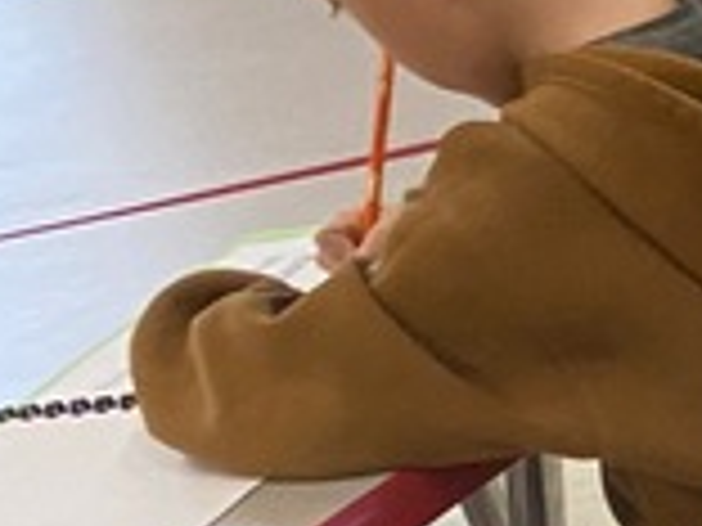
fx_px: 3468
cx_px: 2272
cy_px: 1164
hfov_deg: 8.9
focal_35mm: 171
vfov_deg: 8.1
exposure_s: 1/60
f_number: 1.8
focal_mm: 4.25
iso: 125
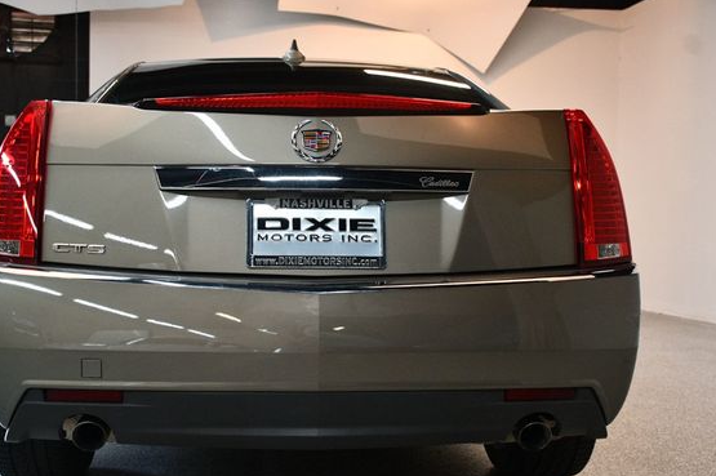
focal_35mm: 45
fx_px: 894
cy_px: 249
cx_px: 306
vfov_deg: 29.8
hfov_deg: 43.5
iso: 1400
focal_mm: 26
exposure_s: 1/125
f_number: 3.8
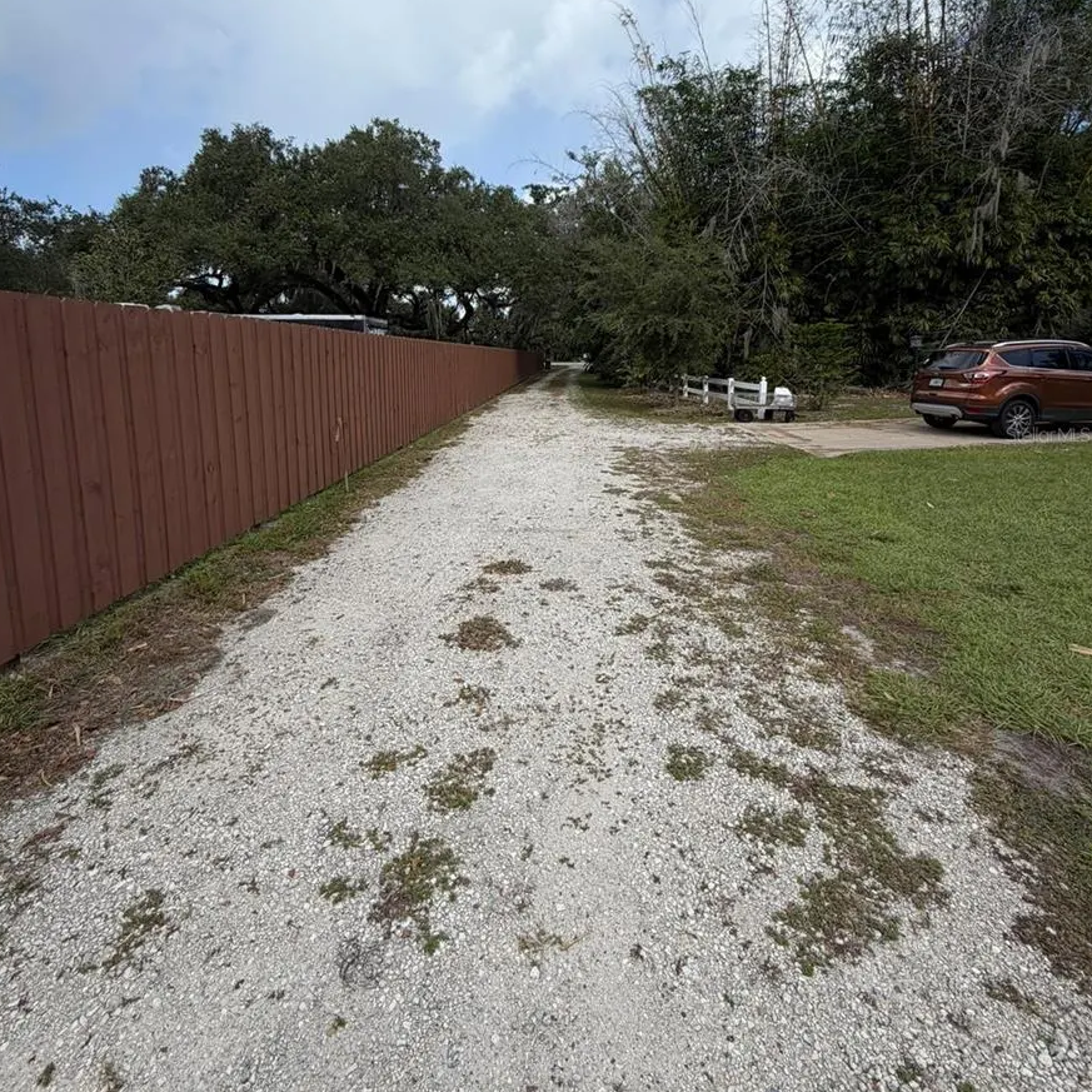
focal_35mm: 17
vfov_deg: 82.9
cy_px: 434
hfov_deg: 84.0
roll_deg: +1.1
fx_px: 607
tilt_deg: -8.5
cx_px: 532
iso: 20
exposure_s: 1/928
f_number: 2.2
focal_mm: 2.22
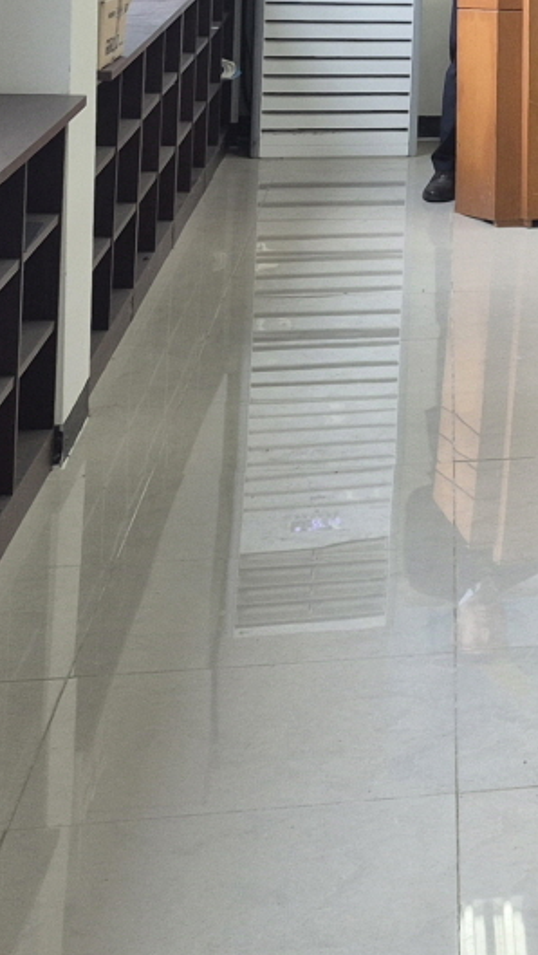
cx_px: 1318
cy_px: -75
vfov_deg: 22.4
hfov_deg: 11.1
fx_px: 2280
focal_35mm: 90
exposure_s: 1/120
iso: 32
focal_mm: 5.4
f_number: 1.8
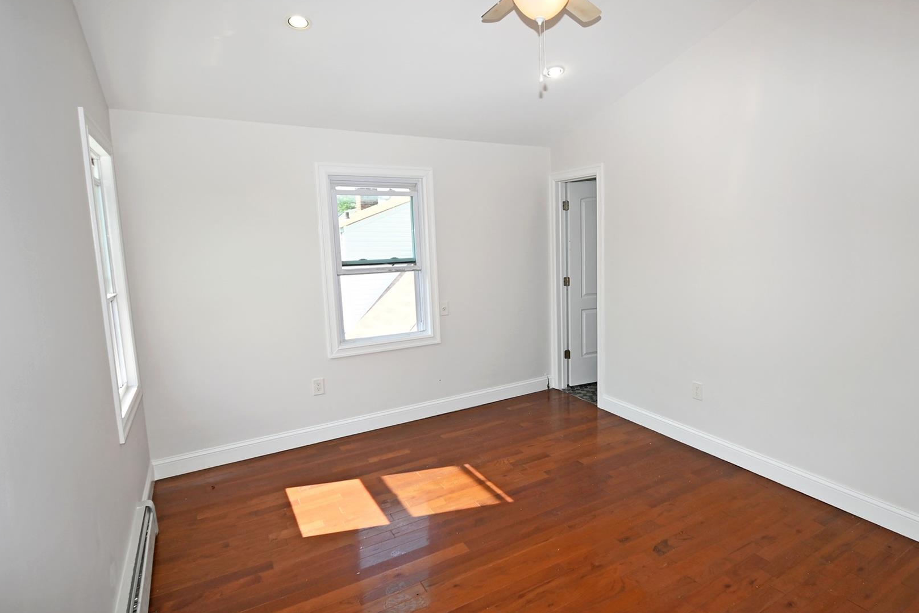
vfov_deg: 64.5
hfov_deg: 86.1
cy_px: 299
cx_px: 537
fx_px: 485
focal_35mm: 19
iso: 180
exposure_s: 1/125
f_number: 5.6
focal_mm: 10
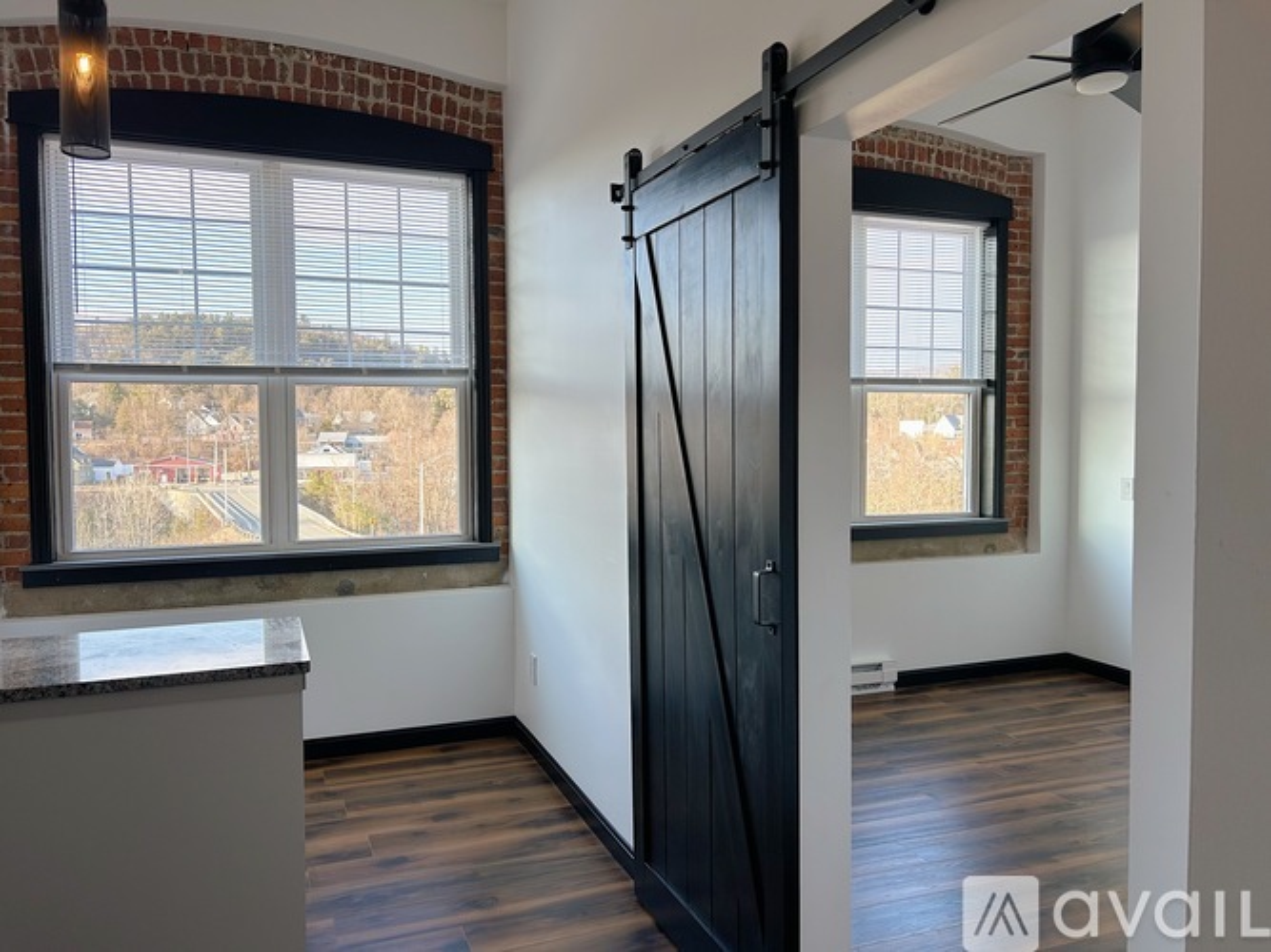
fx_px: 954
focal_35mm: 26
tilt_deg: -1.8
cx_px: 636
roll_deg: +0.8
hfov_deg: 67.3
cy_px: 476
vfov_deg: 53.0
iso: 40
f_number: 1.5
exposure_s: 1/183
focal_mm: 5.7
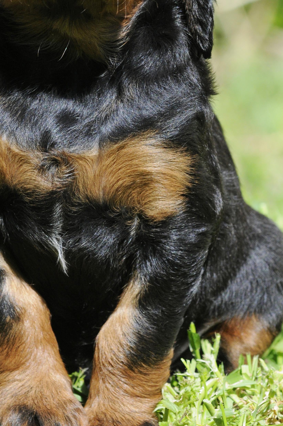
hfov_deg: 2.8
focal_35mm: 482
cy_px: 125
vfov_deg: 4.3
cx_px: 98
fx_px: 5698
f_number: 7.1
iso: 500
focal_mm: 155
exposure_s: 1/800
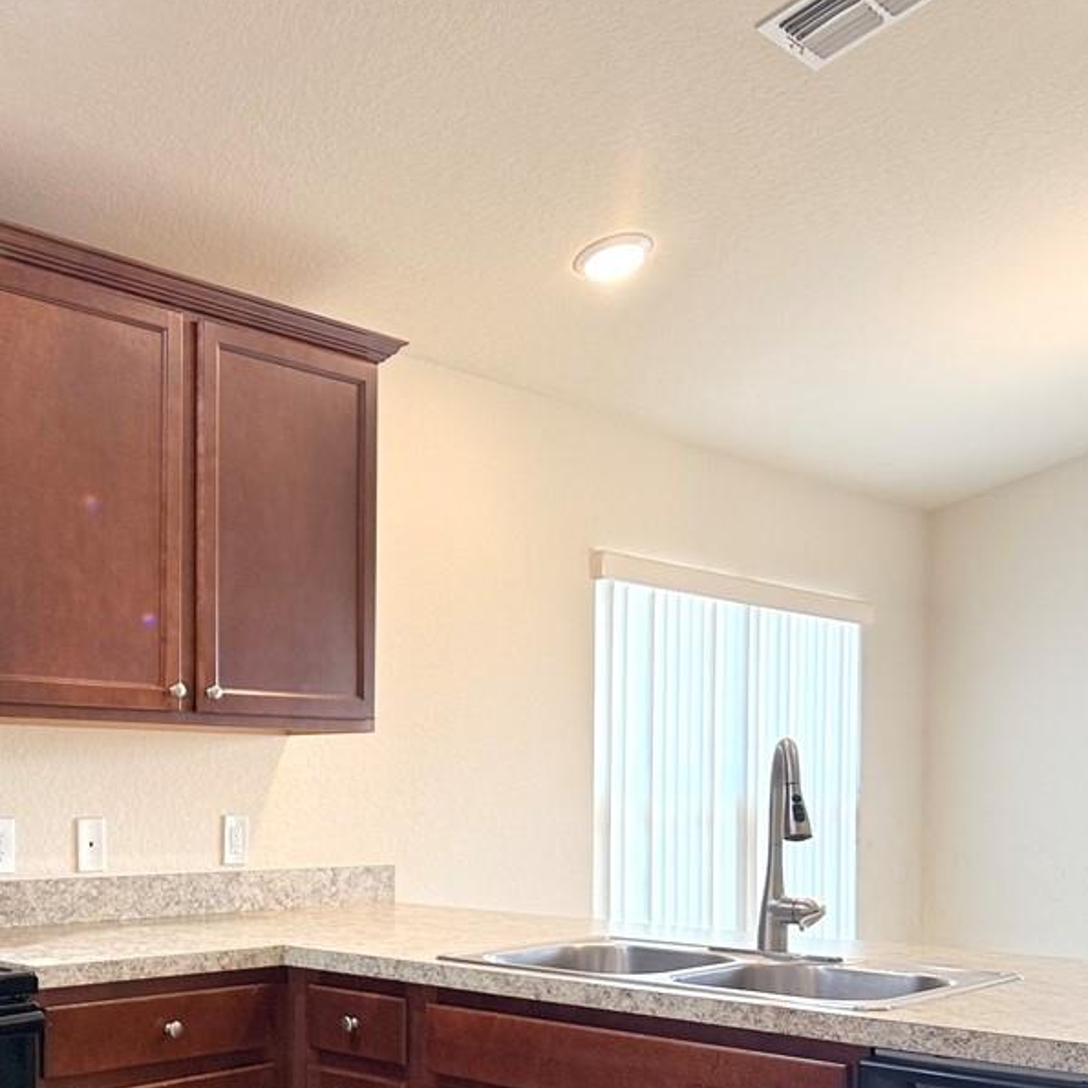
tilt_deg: -0.4
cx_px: 205
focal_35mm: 57
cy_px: 808
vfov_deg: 29.6
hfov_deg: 29.3
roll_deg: -1.0
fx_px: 2027
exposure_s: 1/60
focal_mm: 6.76
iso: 125
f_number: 1.78
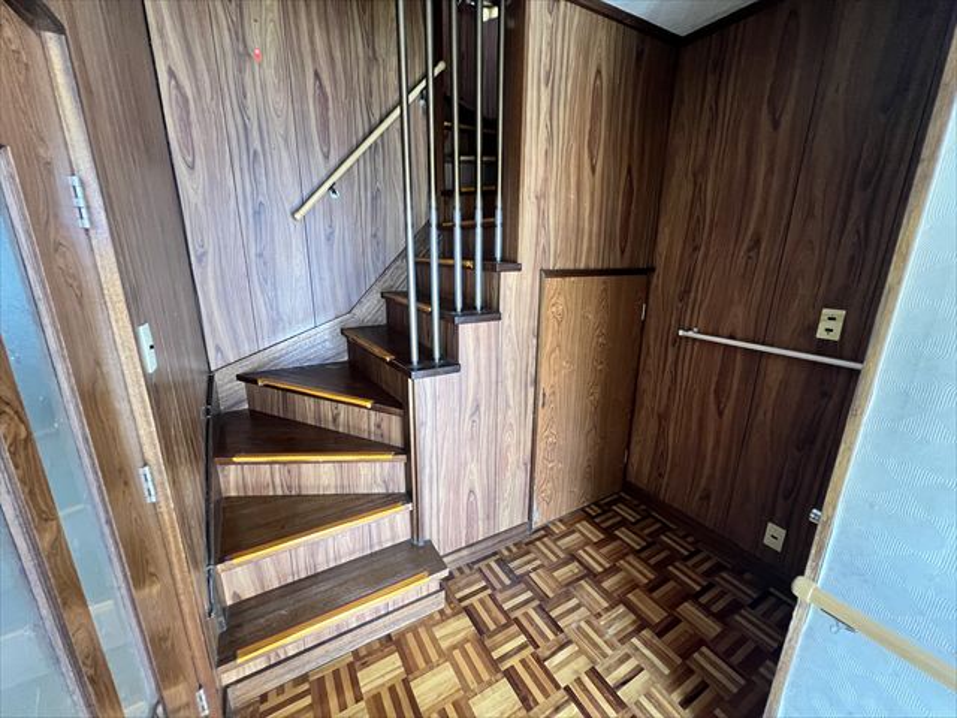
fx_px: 359
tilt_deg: -14.9
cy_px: 359
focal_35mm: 13
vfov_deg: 89.9
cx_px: 478
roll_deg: +0.0
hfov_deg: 106.2
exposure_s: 1/60
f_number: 1.8
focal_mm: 1.57
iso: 500
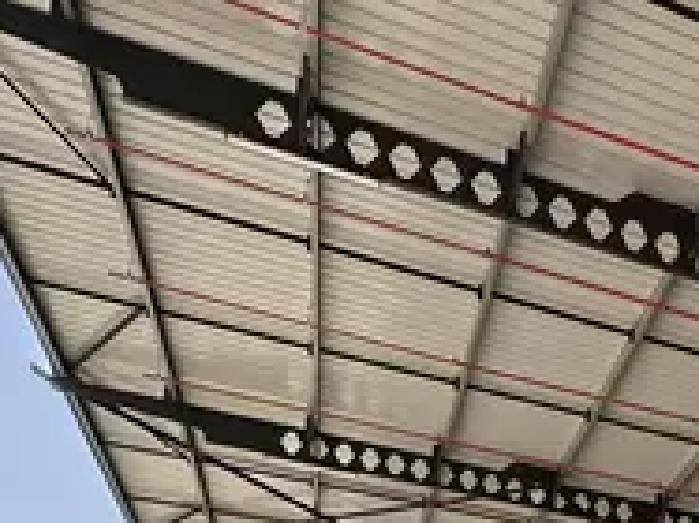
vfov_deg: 19.5
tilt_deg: +0.2
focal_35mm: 60
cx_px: 1006
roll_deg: -1.8
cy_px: 889
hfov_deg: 25.5
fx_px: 1211
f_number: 2.2
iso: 40
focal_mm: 2.22
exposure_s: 1/849
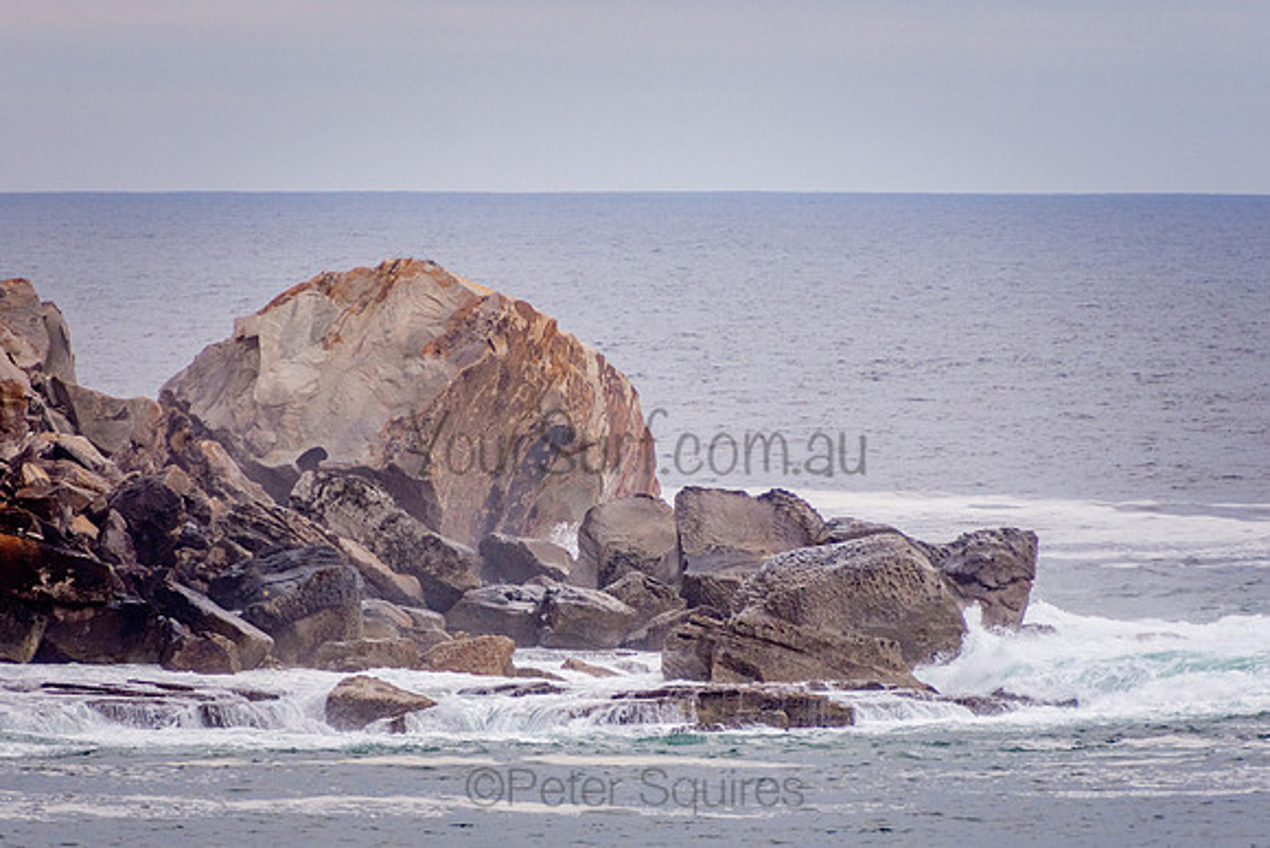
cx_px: 635
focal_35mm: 613
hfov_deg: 3.4
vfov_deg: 2.2
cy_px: 424
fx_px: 21621
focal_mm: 400
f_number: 5.6
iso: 1100
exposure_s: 1/250
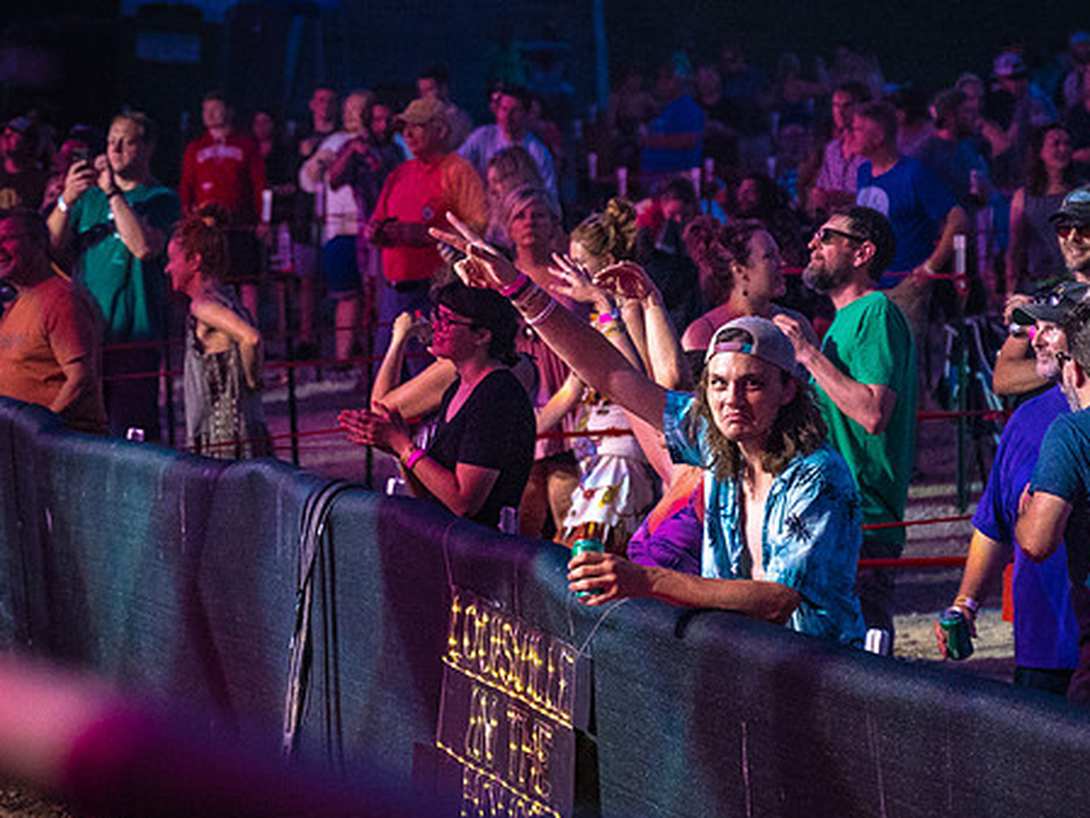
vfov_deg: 8.8
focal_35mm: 168
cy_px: 361
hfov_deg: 11.8
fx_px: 5291
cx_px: 550
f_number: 3.2
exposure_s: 1/200
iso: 3200
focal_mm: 75
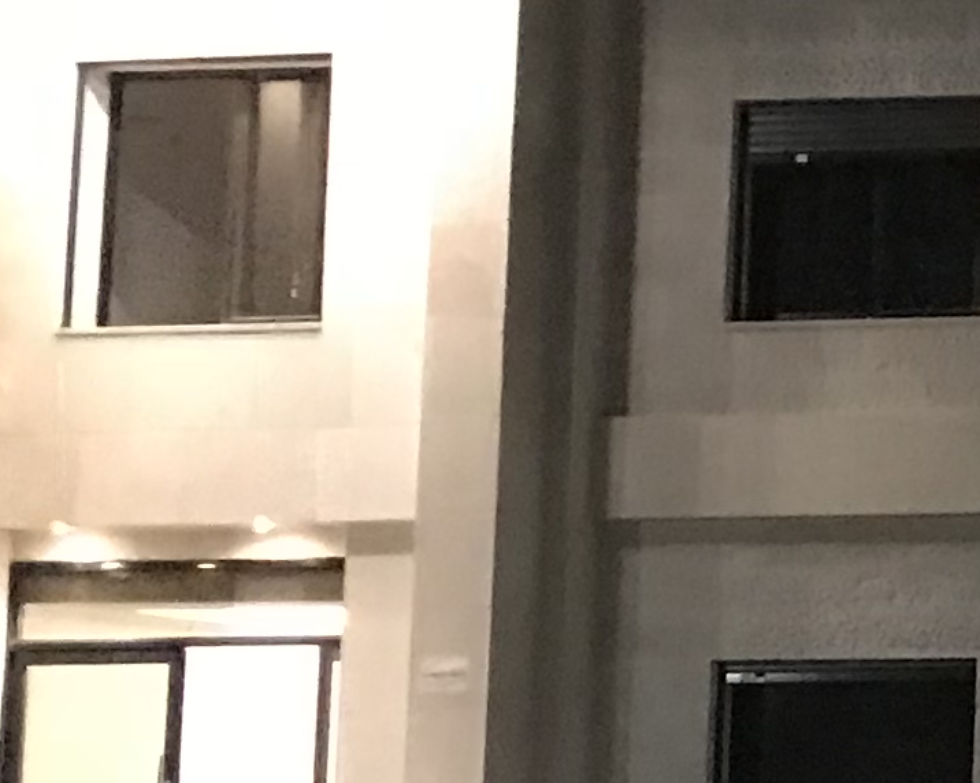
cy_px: 445
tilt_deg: +7.8
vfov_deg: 10.0
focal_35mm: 154
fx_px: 4464
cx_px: 2572
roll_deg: +0.1
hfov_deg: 10.3
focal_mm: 3.99
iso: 100
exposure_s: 1/7
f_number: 1.8
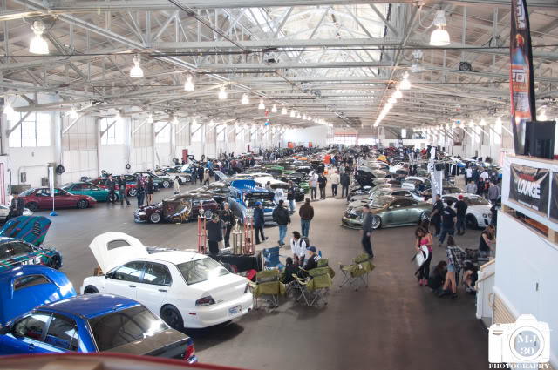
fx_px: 581
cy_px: 185
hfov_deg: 51.3
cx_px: 279
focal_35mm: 38
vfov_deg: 35.4
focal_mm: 25
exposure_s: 1/15
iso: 200
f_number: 4.5
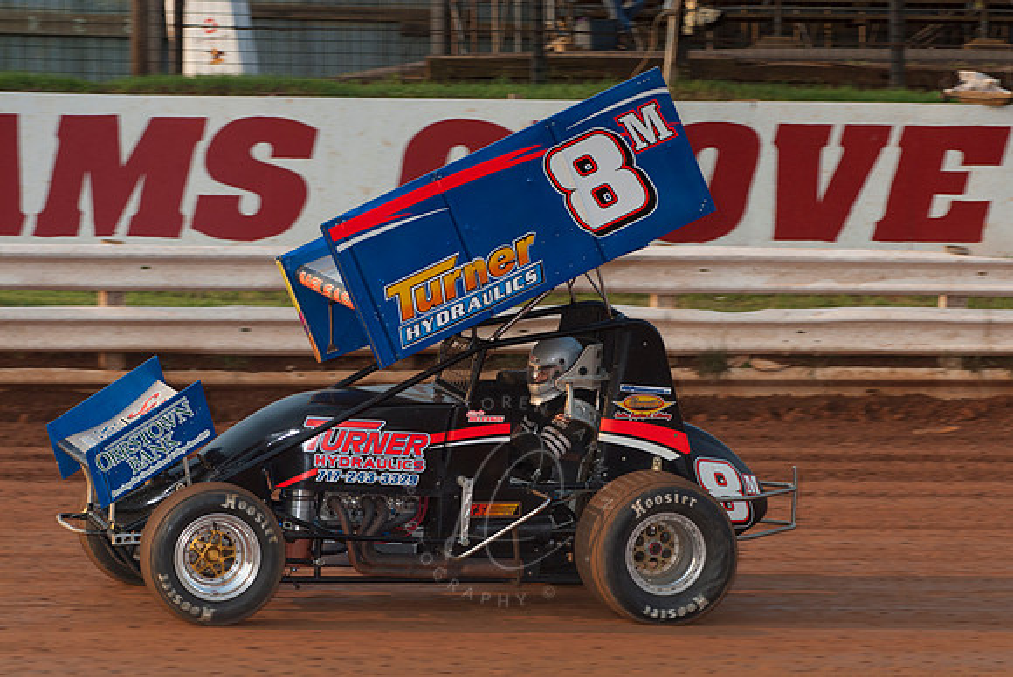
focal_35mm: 174
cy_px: 338
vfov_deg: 7.9
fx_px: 4901
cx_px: 506
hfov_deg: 11.8
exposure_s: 1/400
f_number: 5.6
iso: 100
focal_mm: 116
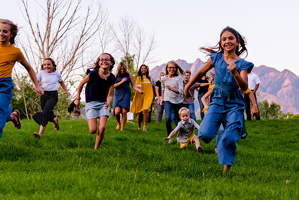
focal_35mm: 71
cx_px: 201
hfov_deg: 28.2
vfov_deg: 19.2
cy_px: 109
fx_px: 590
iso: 3200
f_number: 4
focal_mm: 46
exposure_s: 1/500
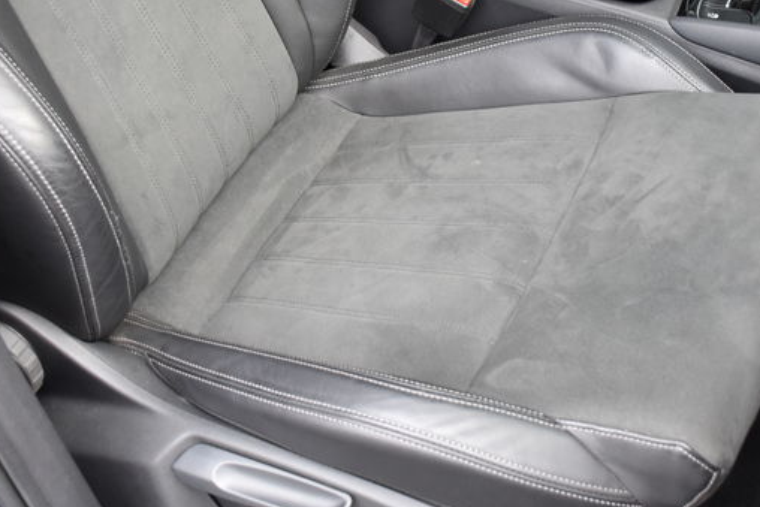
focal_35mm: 65
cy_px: 125
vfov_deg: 20.8
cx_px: 417
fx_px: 1373
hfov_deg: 30.9
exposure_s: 1/60
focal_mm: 22
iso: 500
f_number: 4
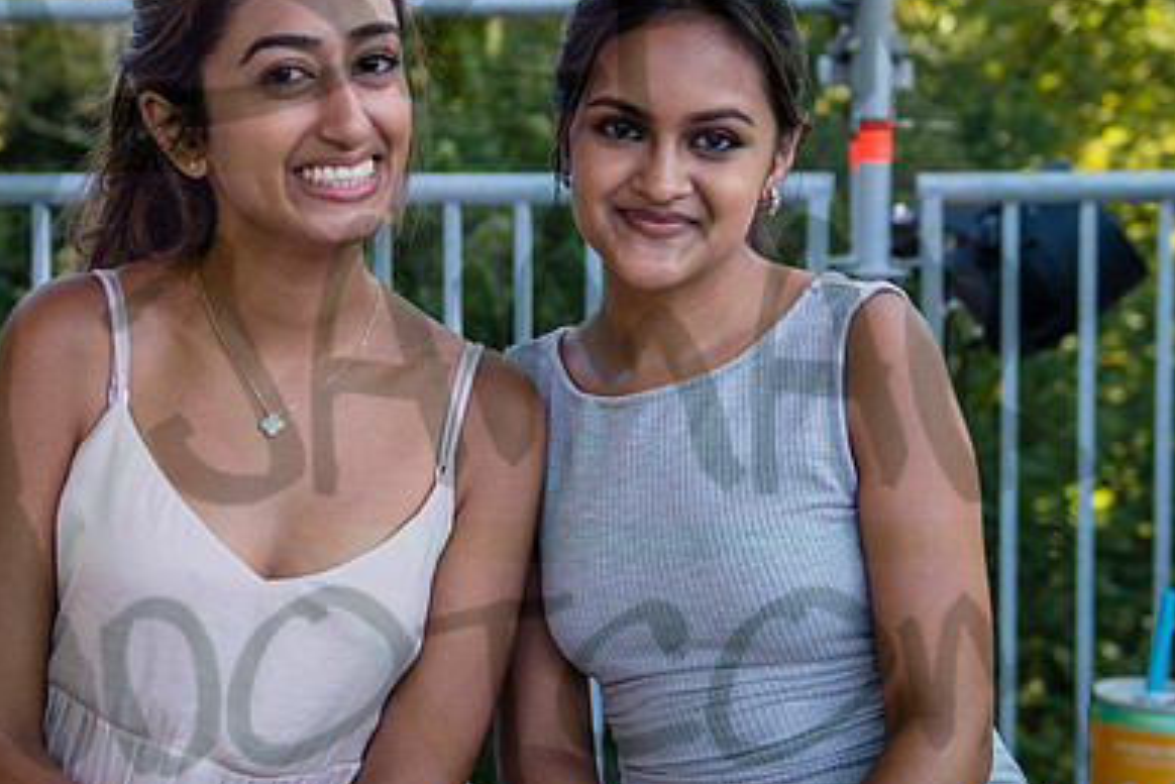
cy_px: 345
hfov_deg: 26.9
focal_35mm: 75
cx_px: 480
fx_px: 2449
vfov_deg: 18.2
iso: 200
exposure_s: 1/320
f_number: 3.2
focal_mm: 42
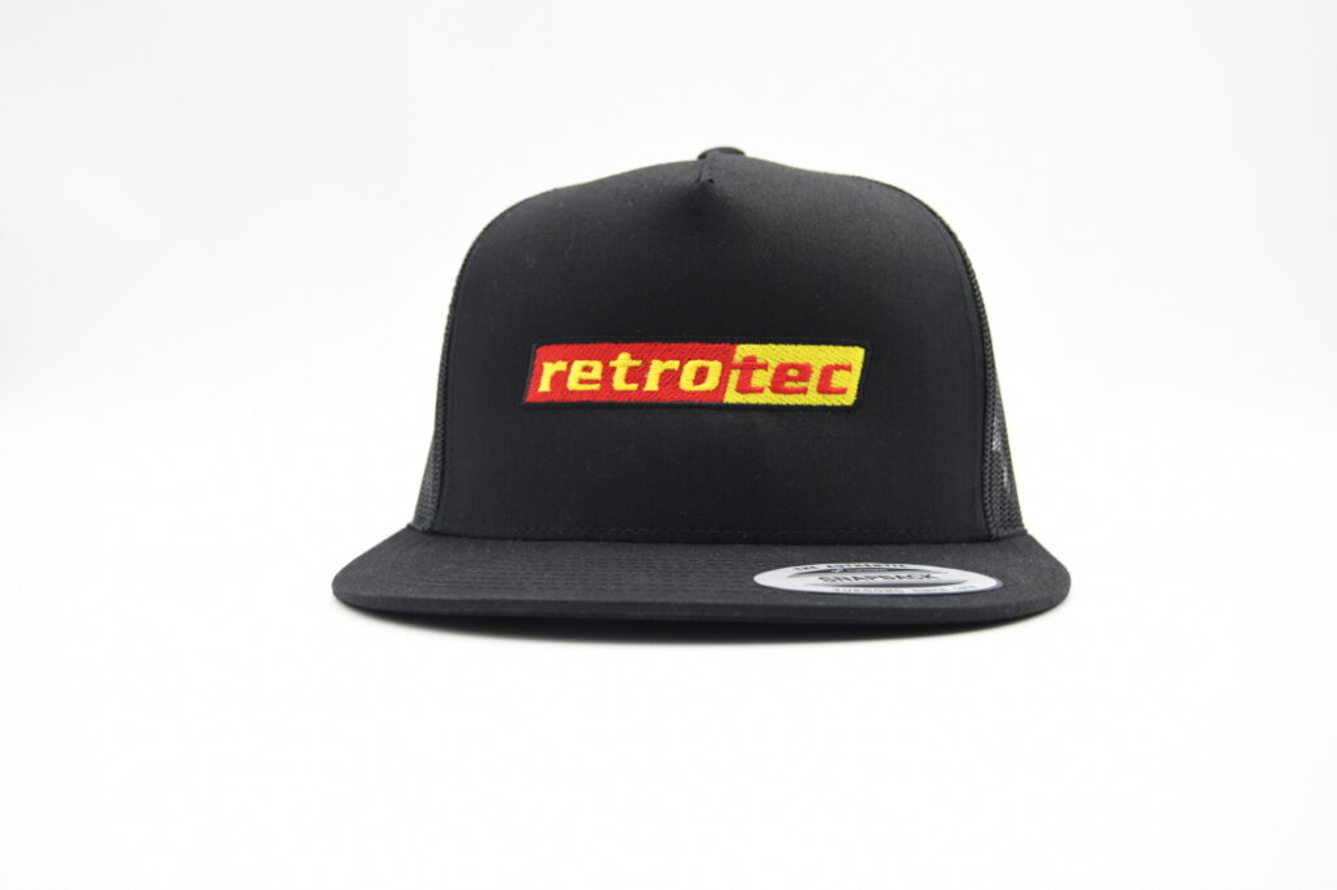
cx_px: 668
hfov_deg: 49.6
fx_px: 1448
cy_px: 445
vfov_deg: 34.2
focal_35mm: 39
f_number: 5
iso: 280
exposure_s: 1/100
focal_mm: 26
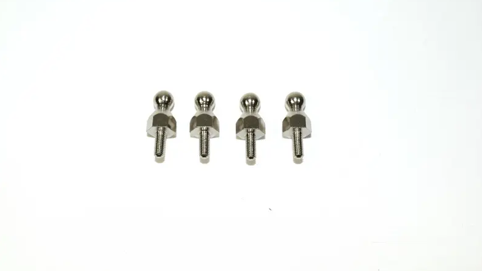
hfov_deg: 40.6
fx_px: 652
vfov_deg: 23.5
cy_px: 136
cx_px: 241
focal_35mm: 51
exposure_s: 1/40
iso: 100
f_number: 14
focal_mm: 32
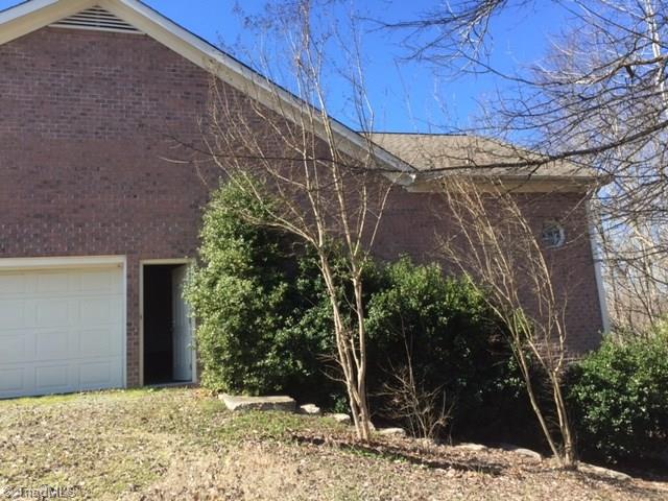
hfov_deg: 61.7
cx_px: 334
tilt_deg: +7.0
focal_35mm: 29
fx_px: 560
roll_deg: +3.7
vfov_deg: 48.2
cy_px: 250
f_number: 2.2
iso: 32
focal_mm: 4.15
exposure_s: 1/719
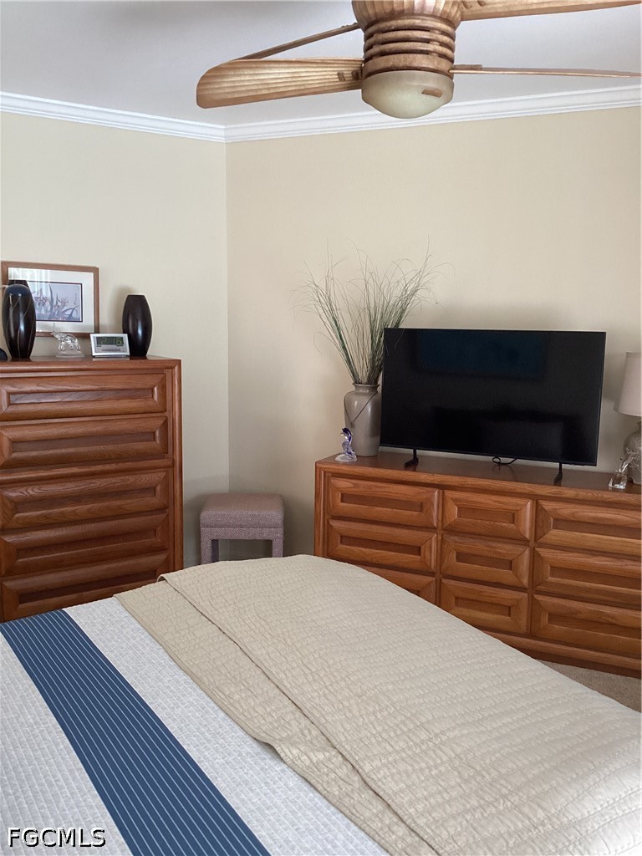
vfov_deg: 58.4
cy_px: 428
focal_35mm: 31
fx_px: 767
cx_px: 321
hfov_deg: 45.4
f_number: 2.4
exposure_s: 1/60
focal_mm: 3.3
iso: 200
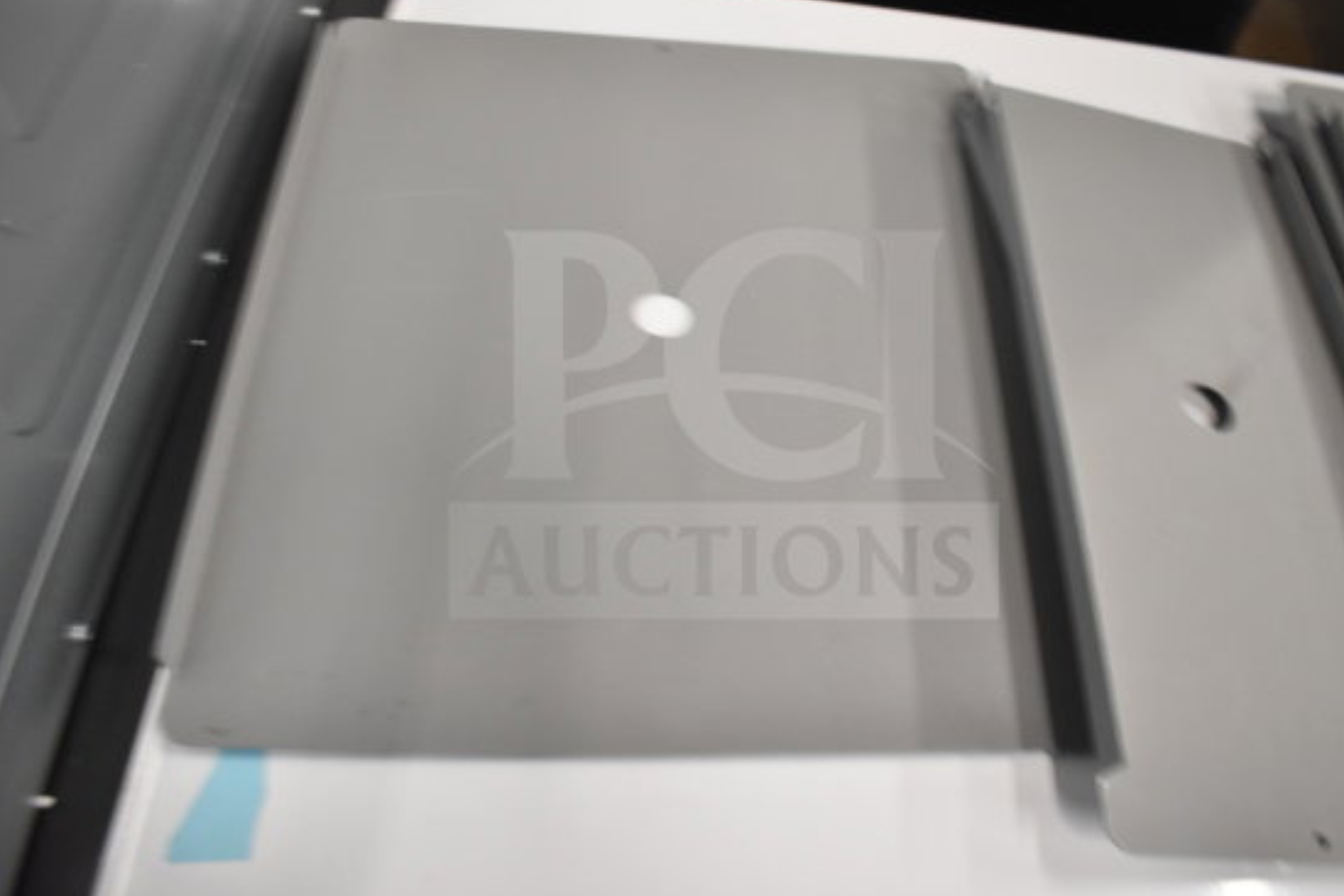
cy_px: 425
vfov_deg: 43.6
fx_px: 1120
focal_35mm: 30
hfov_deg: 61.9
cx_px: 722
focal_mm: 18
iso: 1100
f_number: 3.5
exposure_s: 1/30
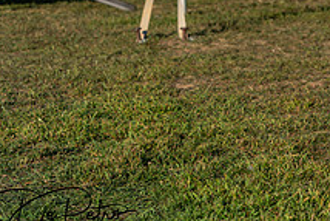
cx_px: 439
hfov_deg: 9.9
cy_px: -30
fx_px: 1862
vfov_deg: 6.7
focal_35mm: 203
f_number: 4.5
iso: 125
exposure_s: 1/1250
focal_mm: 75
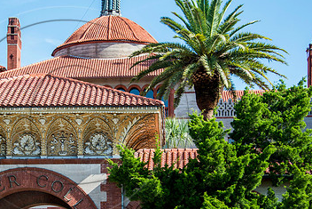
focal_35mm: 130
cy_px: 161
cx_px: 69
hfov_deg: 15.7
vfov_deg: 10.5
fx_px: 1127
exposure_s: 1/250
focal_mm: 78
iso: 200
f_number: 8
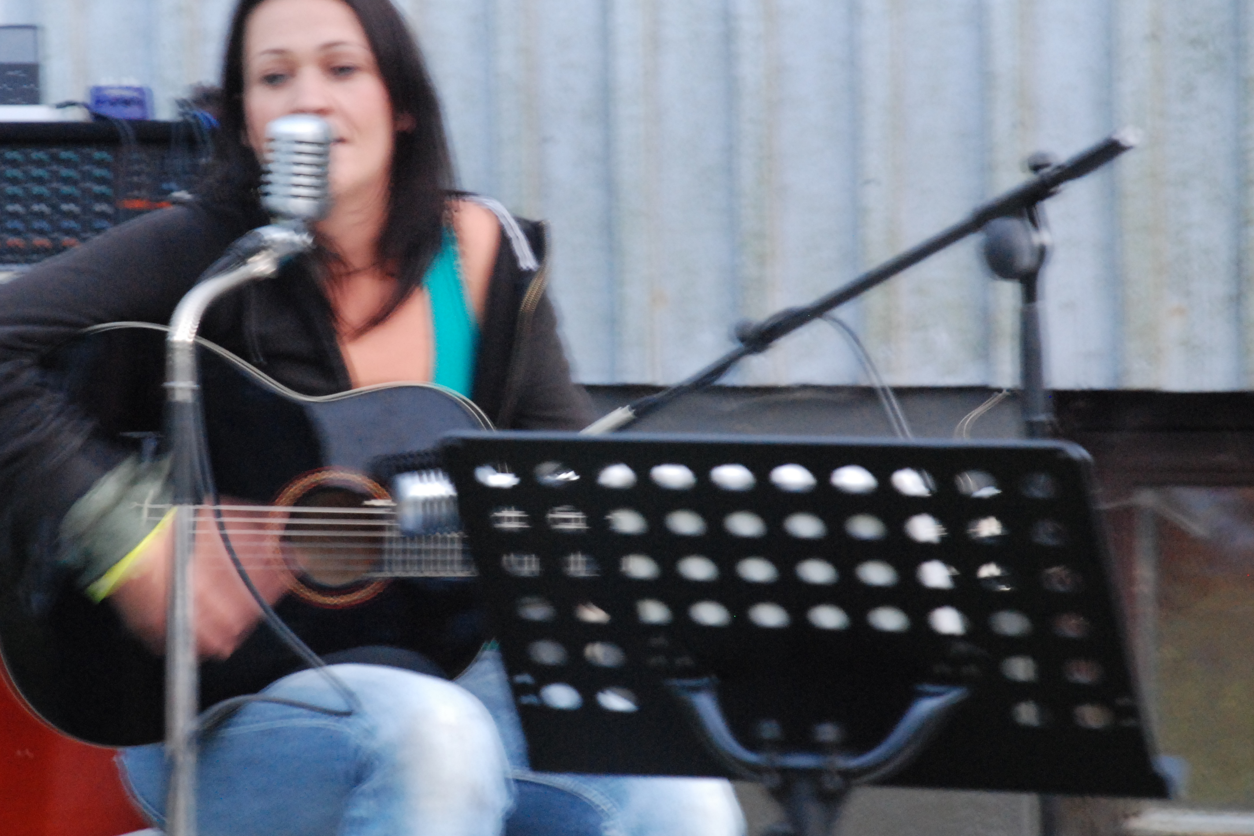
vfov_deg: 6.4
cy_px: 377
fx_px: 7477
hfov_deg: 9.6
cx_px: 464
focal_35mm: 215
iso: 1600
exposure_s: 1/5
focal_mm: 105
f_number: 5.6
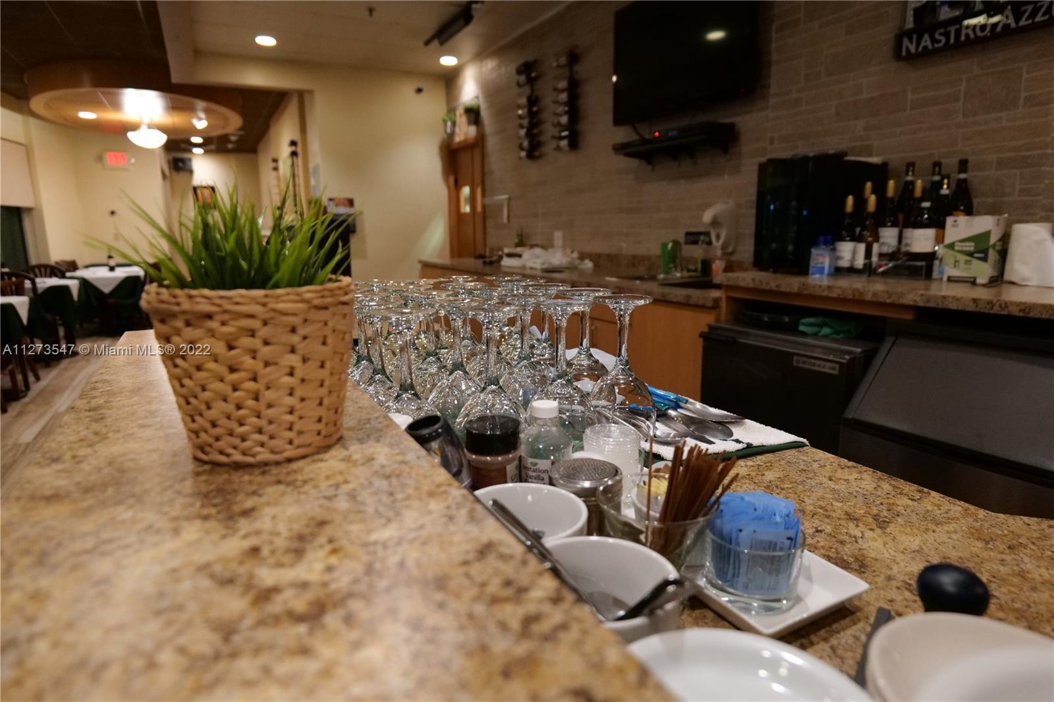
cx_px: 527
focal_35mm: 20
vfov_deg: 61.9
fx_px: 585
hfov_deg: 84.0
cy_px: 351
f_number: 3.5
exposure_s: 1/60
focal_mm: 20
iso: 5000
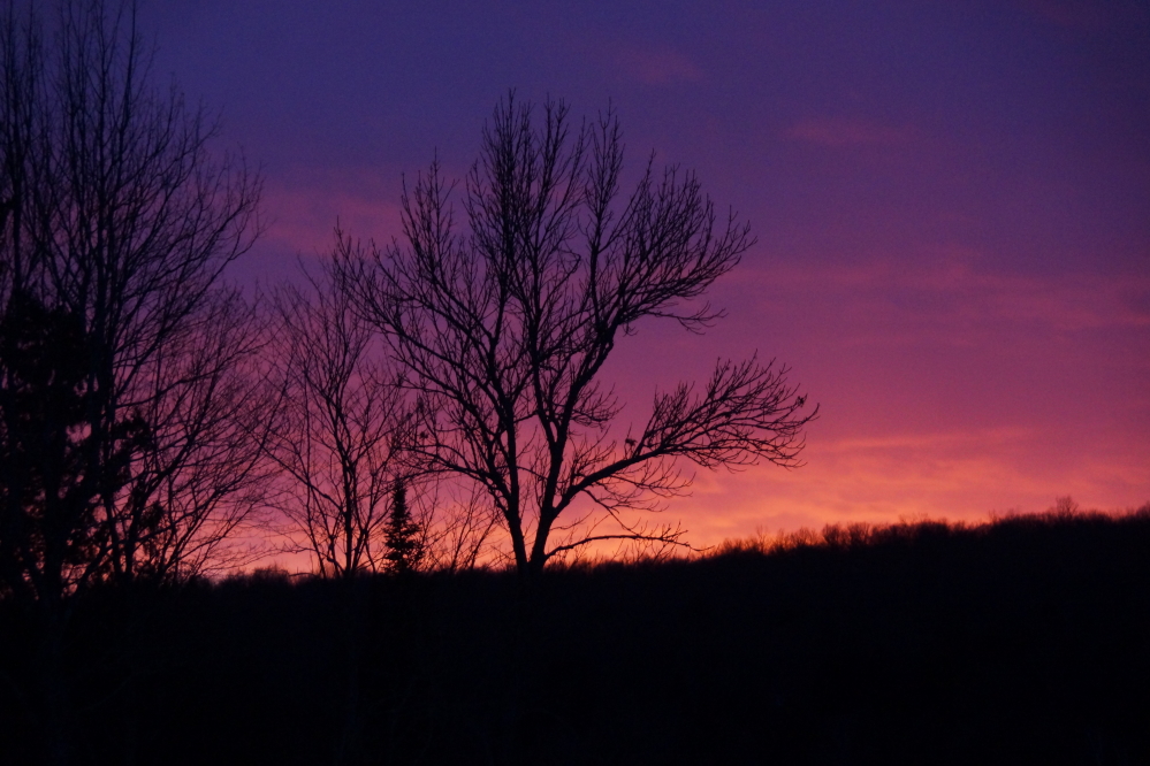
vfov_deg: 10.2
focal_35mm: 135
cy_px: 383
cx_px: 575
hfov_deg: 15.2
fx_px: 4312
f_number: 5.6
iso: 1600
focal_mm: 90
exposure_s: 1/100
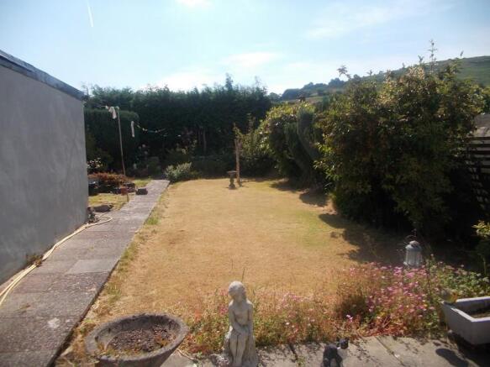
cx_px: 245
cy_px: 184
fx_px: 368
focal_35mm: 26
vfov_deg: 53.0
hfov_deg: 67.3
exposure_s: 1/160
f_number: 8
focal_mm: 4.6
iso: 80
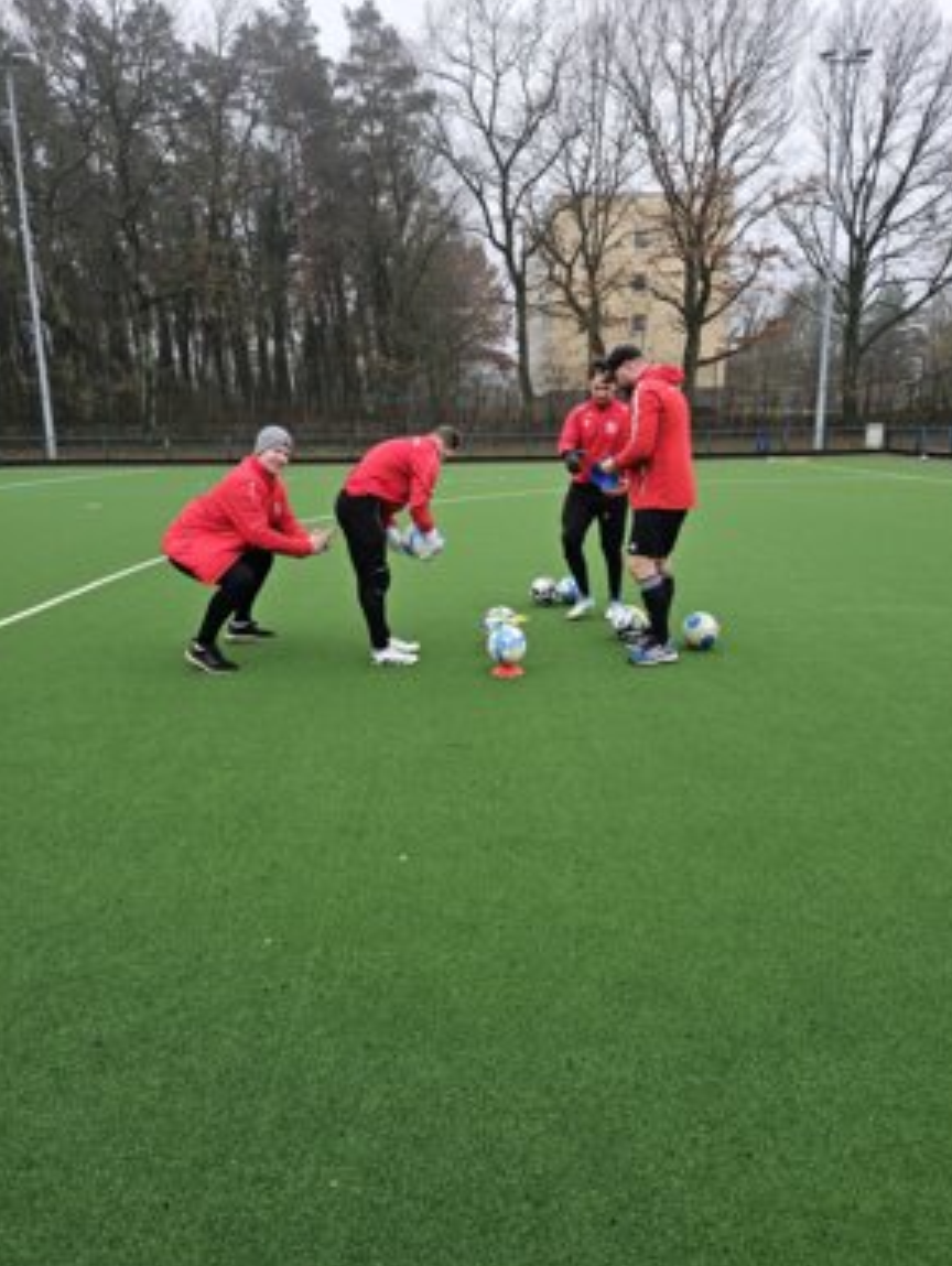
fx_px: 879
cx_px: 493
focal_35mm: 24
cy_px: 635
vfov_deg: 71.5
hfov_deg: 56.9
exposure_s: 1/180
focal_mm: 5.4
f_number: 1.8
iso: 64
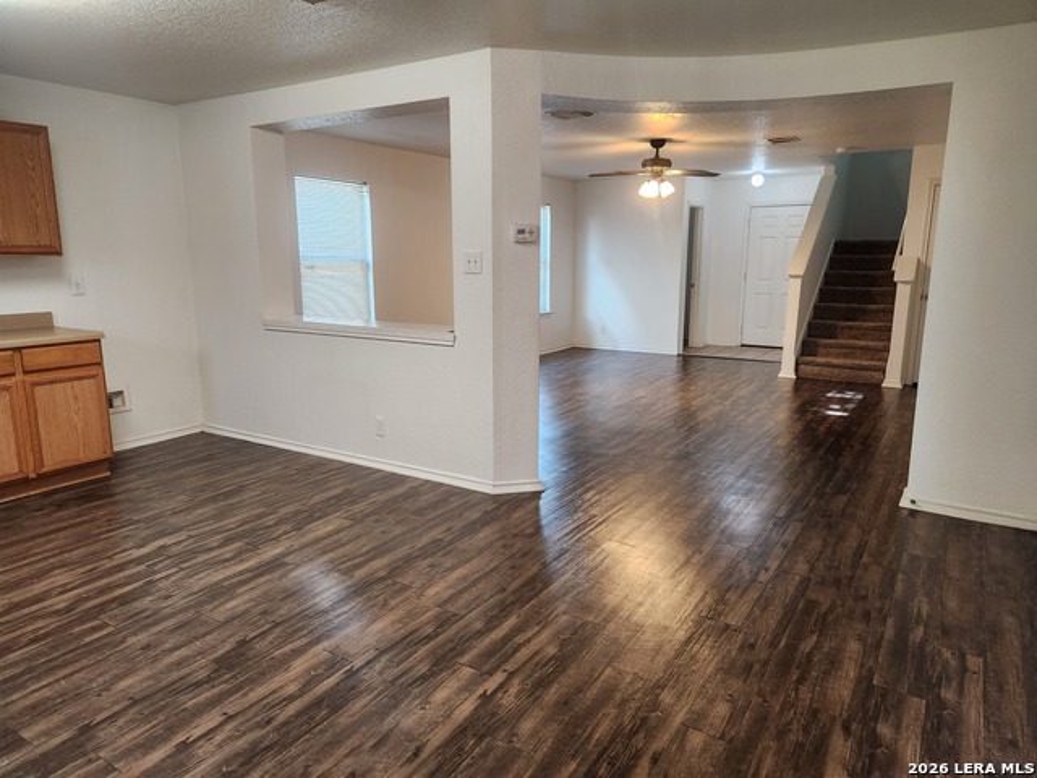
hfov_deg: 73.9
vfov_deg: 58.9
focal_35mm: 23
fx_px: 689
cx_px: 518
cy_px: 389
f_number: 1.8
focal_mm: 5.4
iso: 400
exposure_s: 1/120
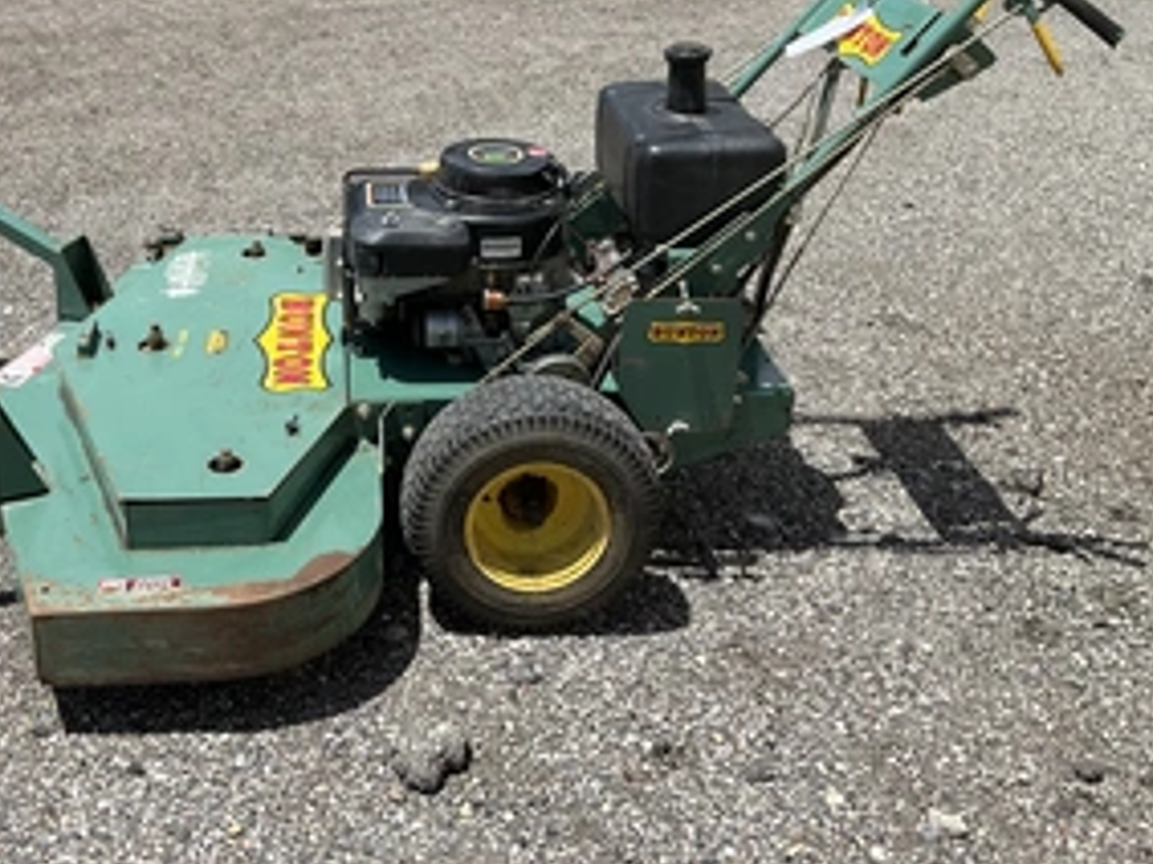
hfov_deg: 45.4
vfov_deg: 34.6
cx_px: 432
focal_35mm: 41
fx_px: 1365
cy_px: 261
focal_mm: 3
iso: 25
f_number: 1.8
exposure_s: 1/1984
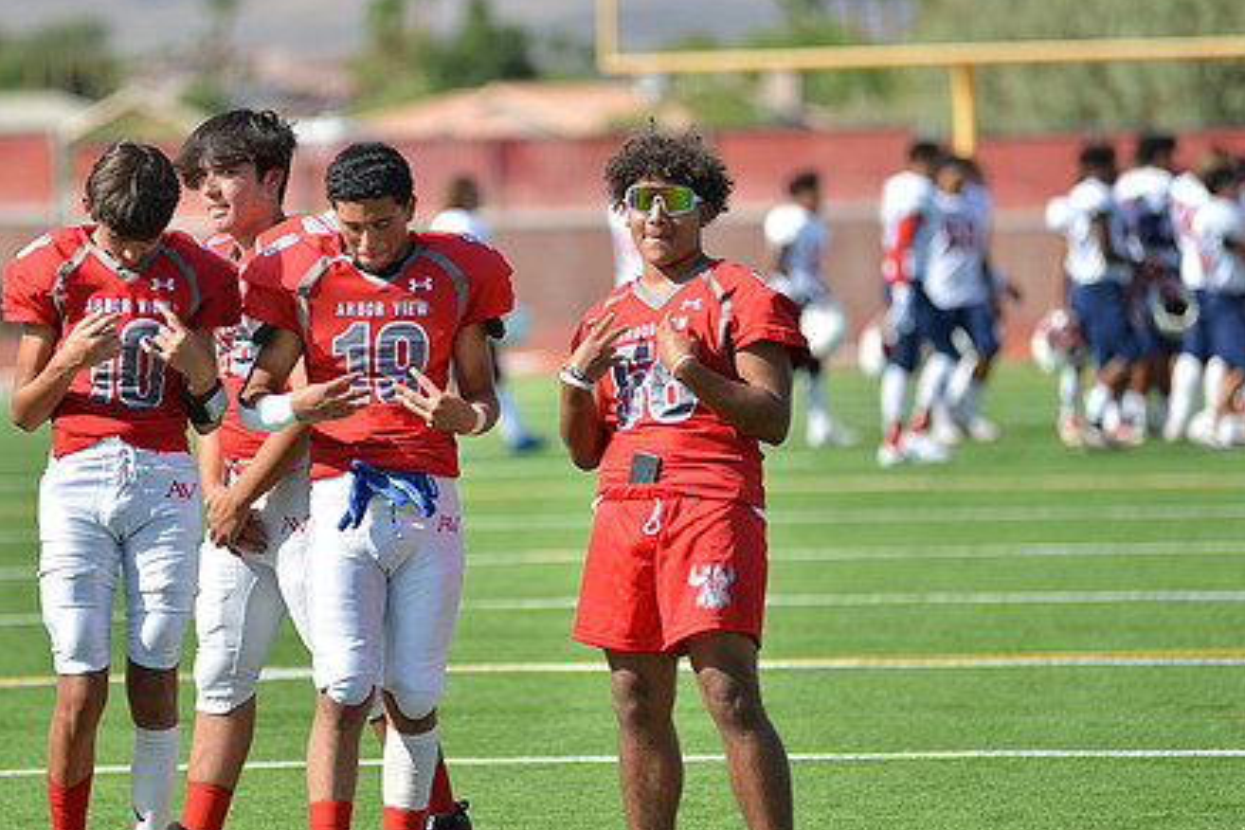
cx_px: 526
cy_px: 397
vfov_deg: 5.2
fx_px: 9164
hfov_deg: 7.8
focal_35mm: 265
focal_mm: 200
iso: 100
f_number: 2.8
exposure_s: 1/1600
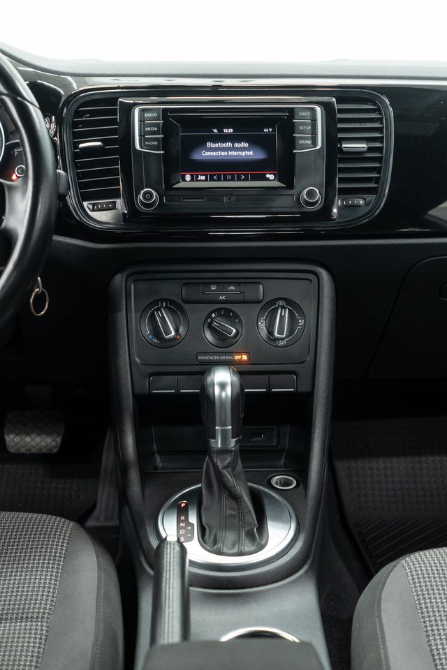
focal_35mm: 42
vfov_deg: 46.4
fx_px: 782
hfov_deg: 31.9
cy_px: 335
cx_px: 224
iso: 1250
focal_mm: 28
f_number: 3.2
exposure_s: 1/40
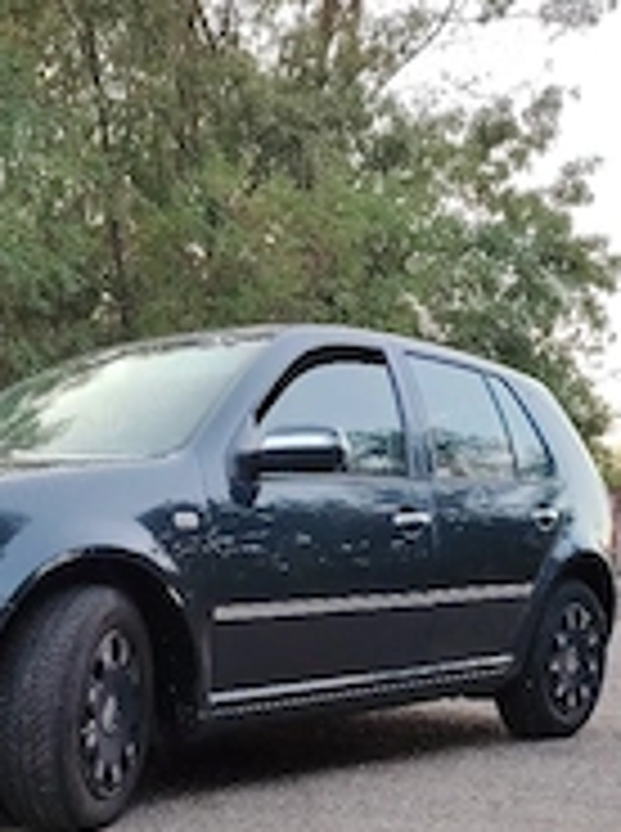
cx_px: 158
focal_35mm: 52
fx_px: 1248
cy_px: 863
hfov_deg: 27.6
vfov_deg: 33.2
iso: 179
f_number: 1.75
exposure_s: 1/100
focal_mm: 5.25
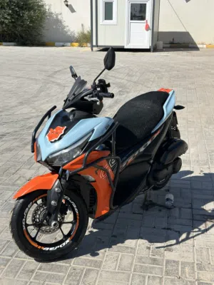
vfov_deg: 39.7
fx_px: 396
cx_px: 107
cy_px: 142
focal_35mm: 48
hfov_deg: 30.3
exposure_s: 1/4184
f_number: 1.78
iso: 64
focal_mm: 6.86
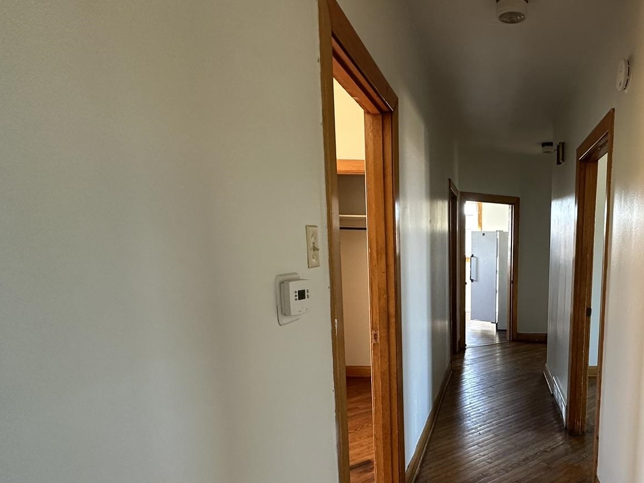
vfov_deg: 53.7
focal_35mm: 25
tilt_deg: -9.0
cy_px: 323
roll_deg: -1.0
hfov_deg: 63.2
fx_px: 465
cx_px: 518
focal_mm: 2.22
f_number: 2.2
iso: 200
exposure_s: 1/99
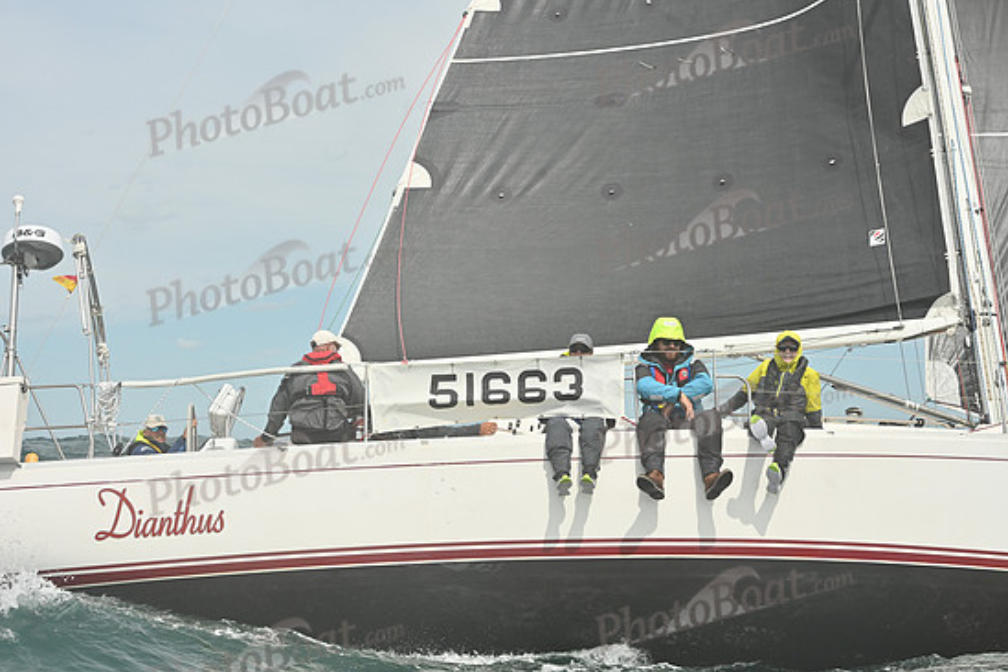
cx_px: 501
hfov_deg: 27.3
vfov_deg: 18.4
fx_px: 2072
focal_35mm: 74
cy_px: 348
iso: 320
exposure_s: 1/1250
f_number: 10
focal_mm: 70
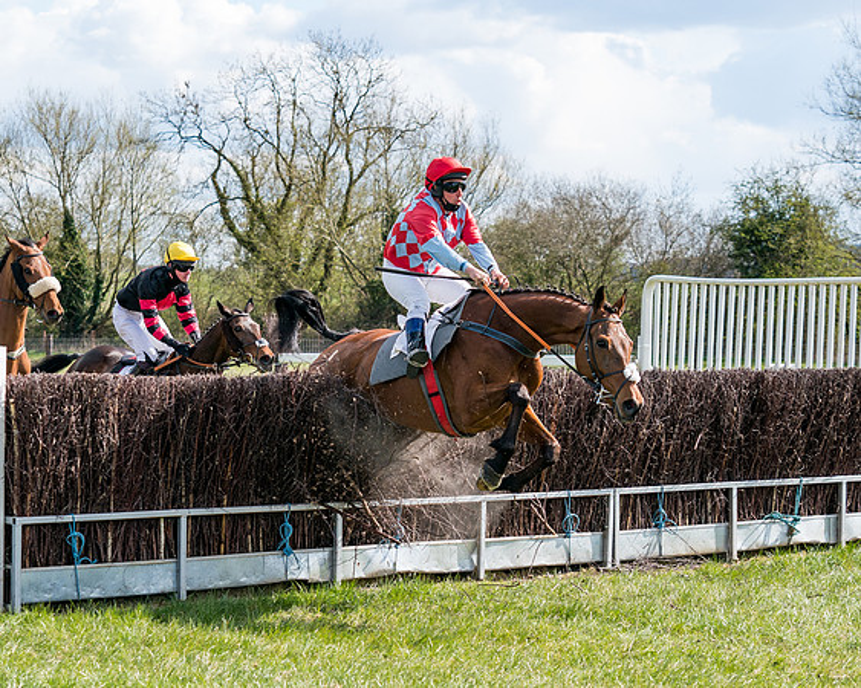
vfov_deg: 14.3
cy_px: 352
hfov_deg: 17.9
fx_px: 2734
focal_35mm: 107
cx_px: 462
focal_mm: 70
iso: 400
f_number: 4.5
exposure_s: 1/1600
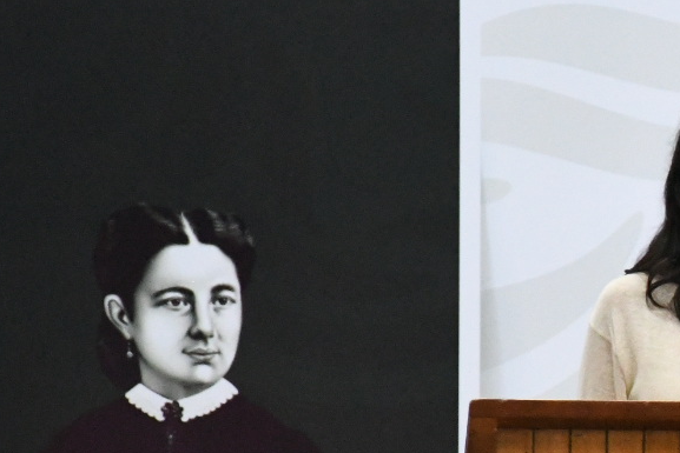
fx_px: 7954
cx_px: 857
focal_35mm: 421
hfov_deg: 4.9
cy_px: 417
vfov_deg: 3.3
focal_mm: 100
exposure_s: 1/80
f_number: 6.3
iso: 10000
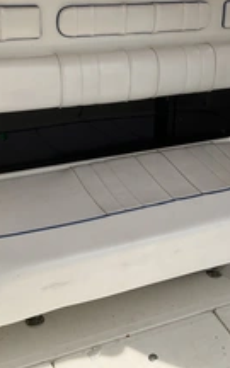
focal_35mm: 57
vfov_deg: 35.6
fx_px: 572
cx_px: 145
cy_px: 147
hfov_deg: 22.7
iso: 25
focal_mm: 3
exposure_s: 1/2538
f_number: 1.8
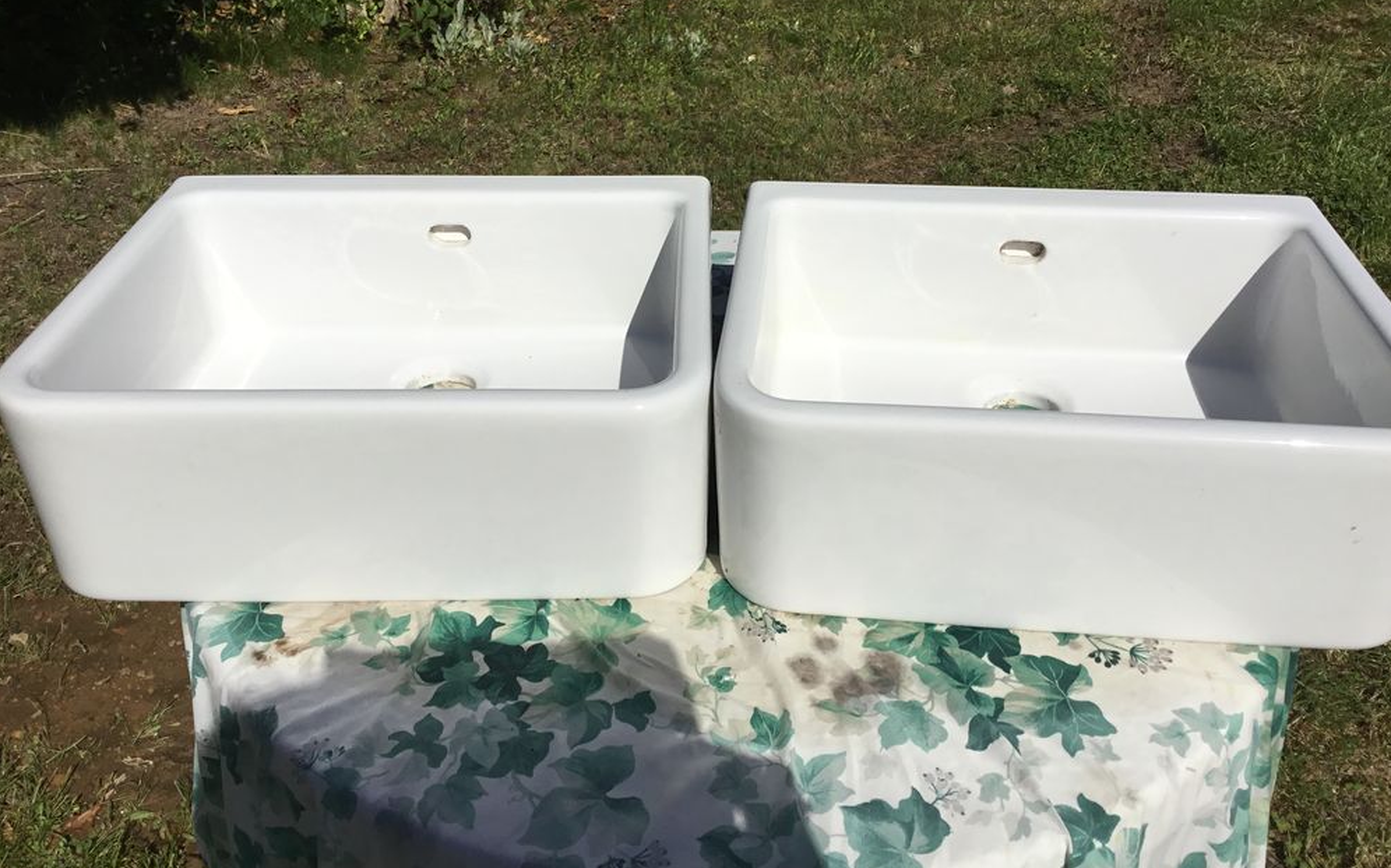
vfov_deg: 38.2
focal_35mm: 33
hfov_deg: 58.2
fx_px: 1251
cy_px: 353
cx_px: 696
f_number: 2.4
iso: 25
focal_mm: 3.3
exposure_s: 1/4808
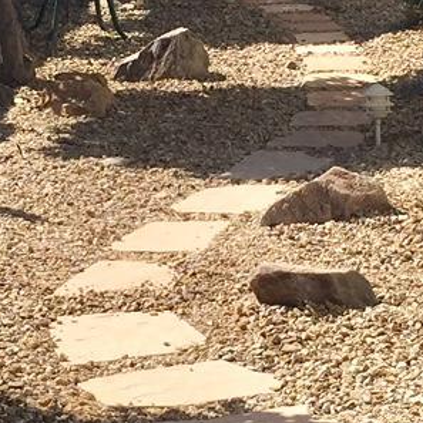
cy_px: 157
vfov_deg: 12.4
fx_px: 1949
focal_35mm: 141
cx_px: 302
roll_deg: +1.0
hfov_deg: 12.4
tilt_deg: -10.3
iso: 32
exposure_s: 1/2639
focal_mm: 4.15
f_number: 2.2
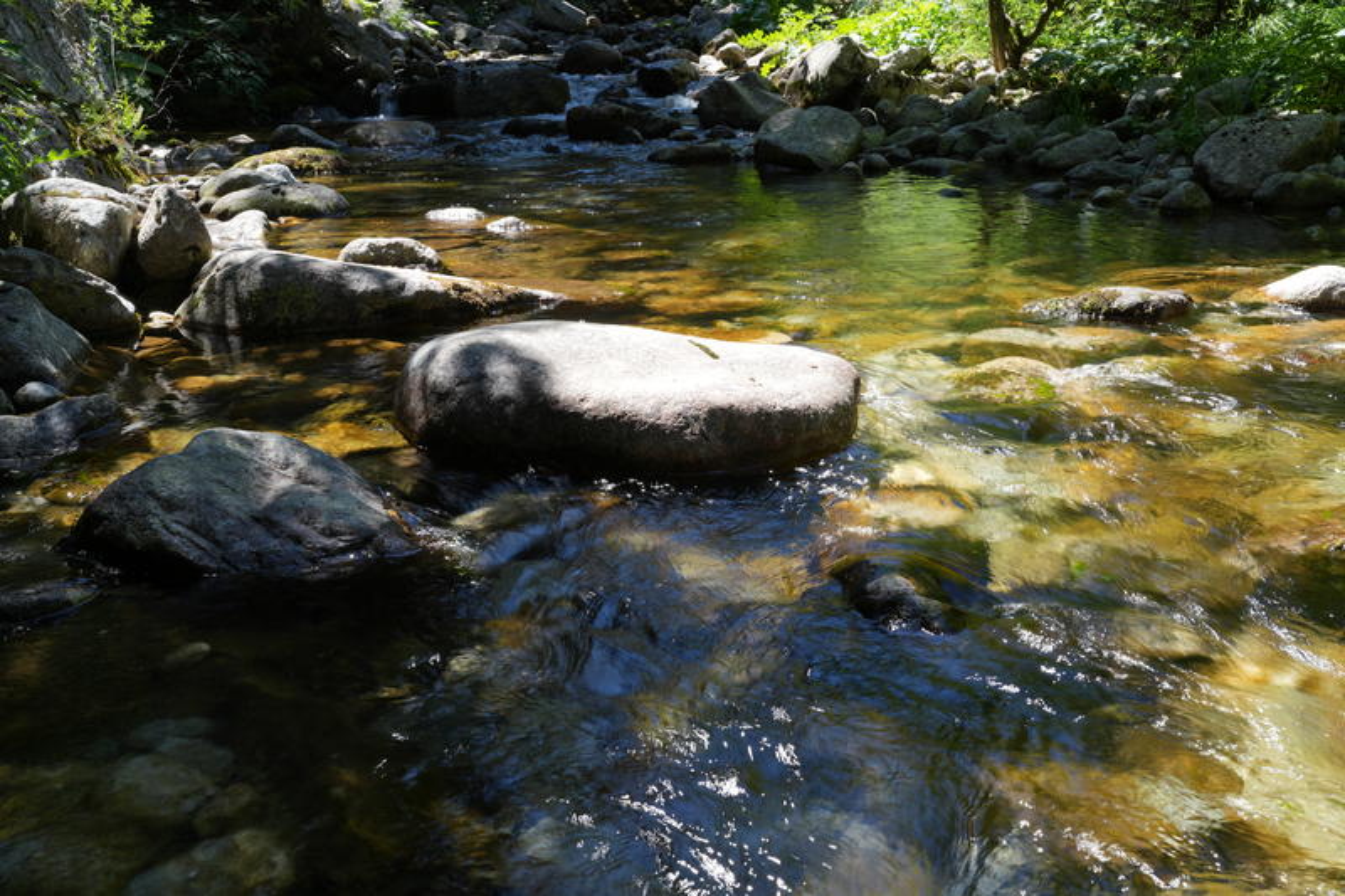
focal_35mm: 35
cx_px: 672
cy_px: 448
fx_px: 1307
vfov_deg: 37.8
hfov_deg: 54.4
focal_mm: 35
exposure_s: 1/15
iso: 100
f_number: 16
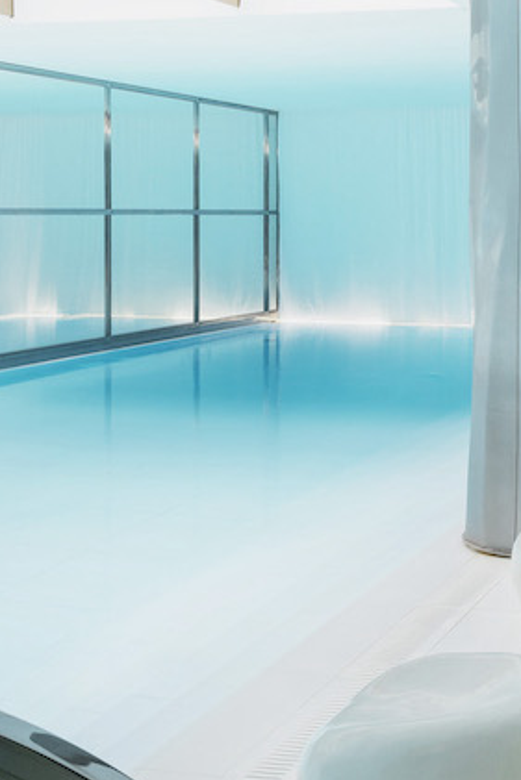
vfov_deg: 34.8
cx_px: 549
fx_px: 1236
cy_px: 268
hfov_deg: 22.6
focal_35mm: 57
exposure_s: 1/40
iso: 200
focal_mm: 20
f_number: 11
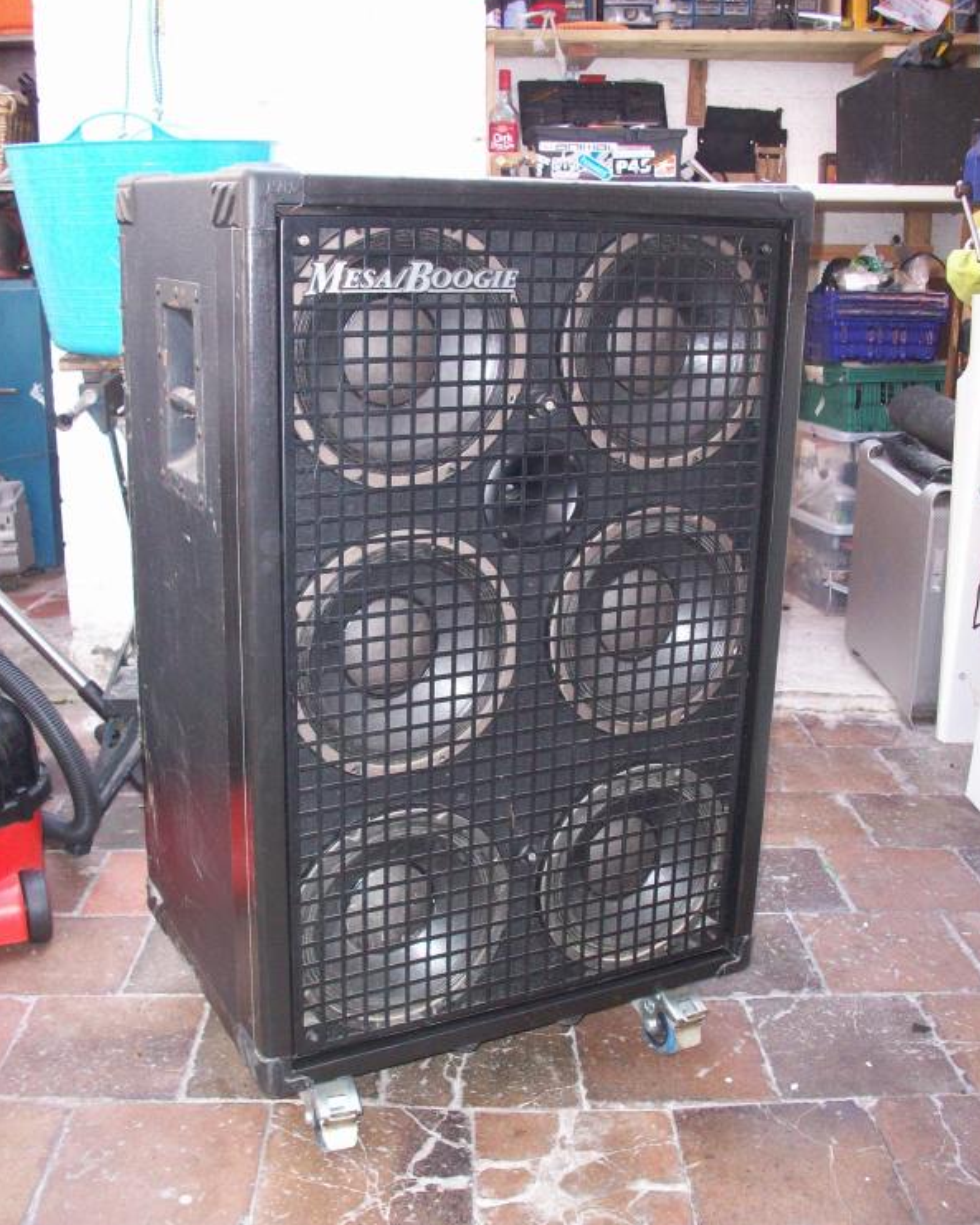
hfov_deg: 38.2
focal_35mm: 39
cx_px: 489
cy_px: 643
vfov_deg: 46.8
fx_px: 1414
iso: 200
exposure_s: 1/64
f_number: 2.8
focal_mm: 6.2
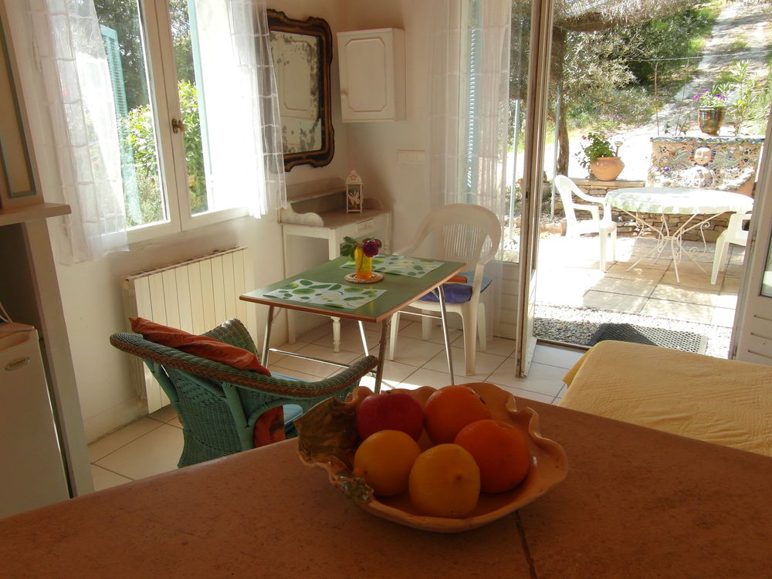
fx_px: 580
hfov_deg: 67.3
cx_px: 386
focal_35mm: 26
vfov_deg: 53.1
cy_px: 290
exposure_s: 1/90
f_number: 4.8
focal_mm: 4.3
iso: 80
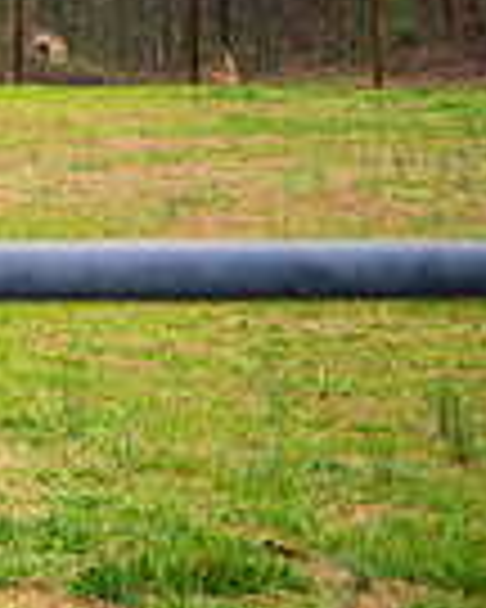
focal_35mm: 148
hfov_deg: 9.1
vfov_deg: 12.8
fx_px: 2661
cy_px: -29
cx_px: -788
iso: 200
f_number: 2.8
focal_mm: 35
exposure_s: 1/400
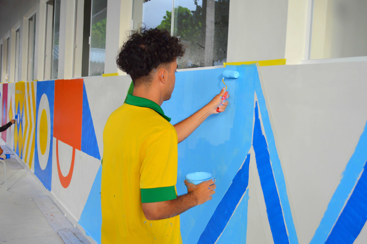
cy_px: 122
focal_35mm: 44
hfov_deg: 45.0
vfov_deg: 30.8
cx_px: 184
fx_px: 443
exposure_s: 1/125
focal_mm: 29
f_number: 4.5
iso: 400
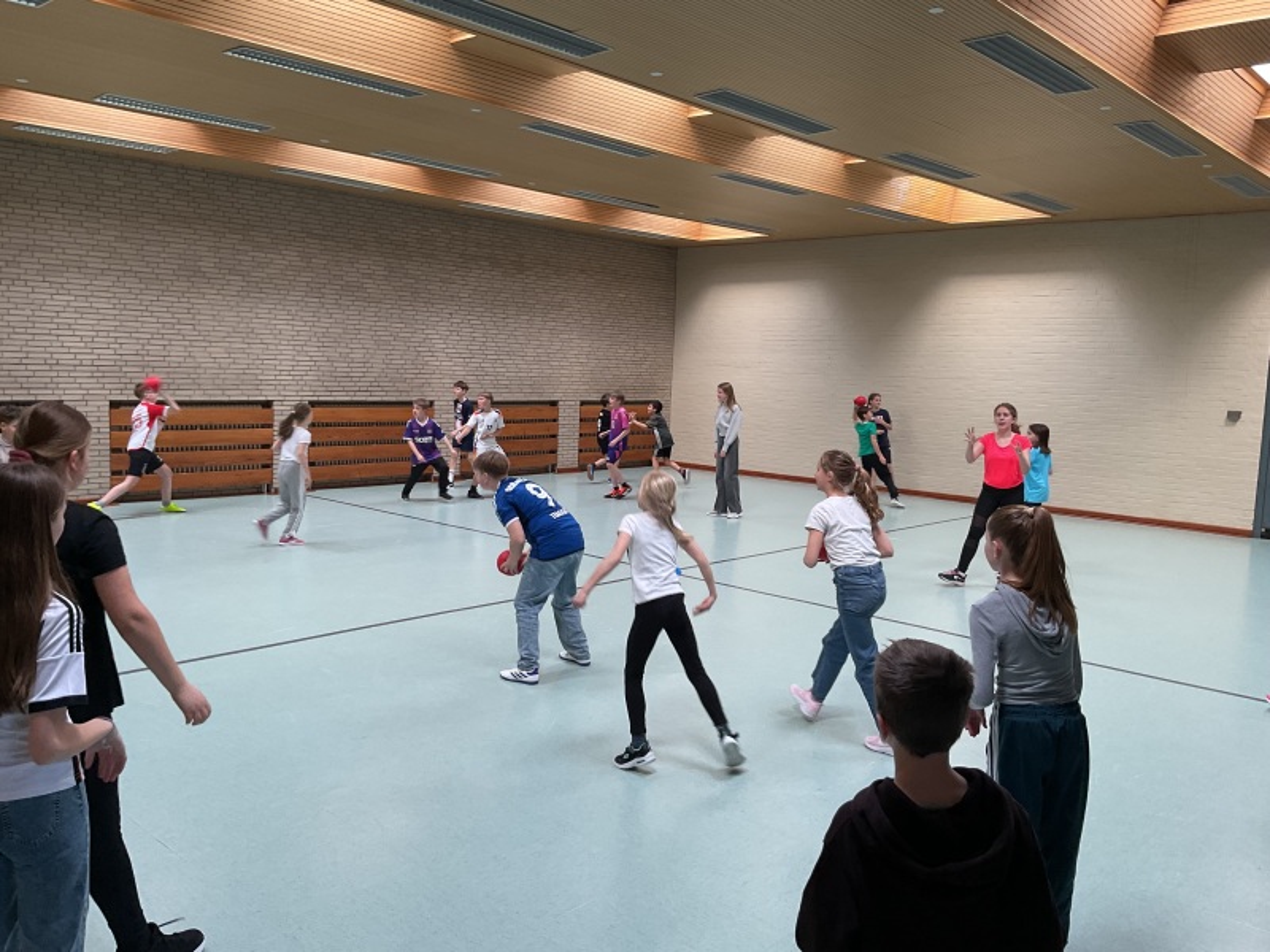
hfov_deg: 61.7
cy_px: 476
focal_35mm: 29
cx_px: 635
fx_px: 1064
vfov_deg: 48.2
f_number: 1.8
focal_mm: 3
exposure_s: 1/60
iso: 50
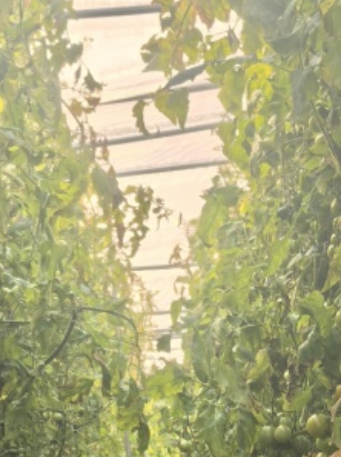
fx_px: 2461
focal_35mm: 187
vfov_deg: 10.3
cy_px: 662
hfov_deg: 7.9
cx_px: -20
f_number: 2
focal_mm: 5.75
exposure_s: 1/191
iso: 50
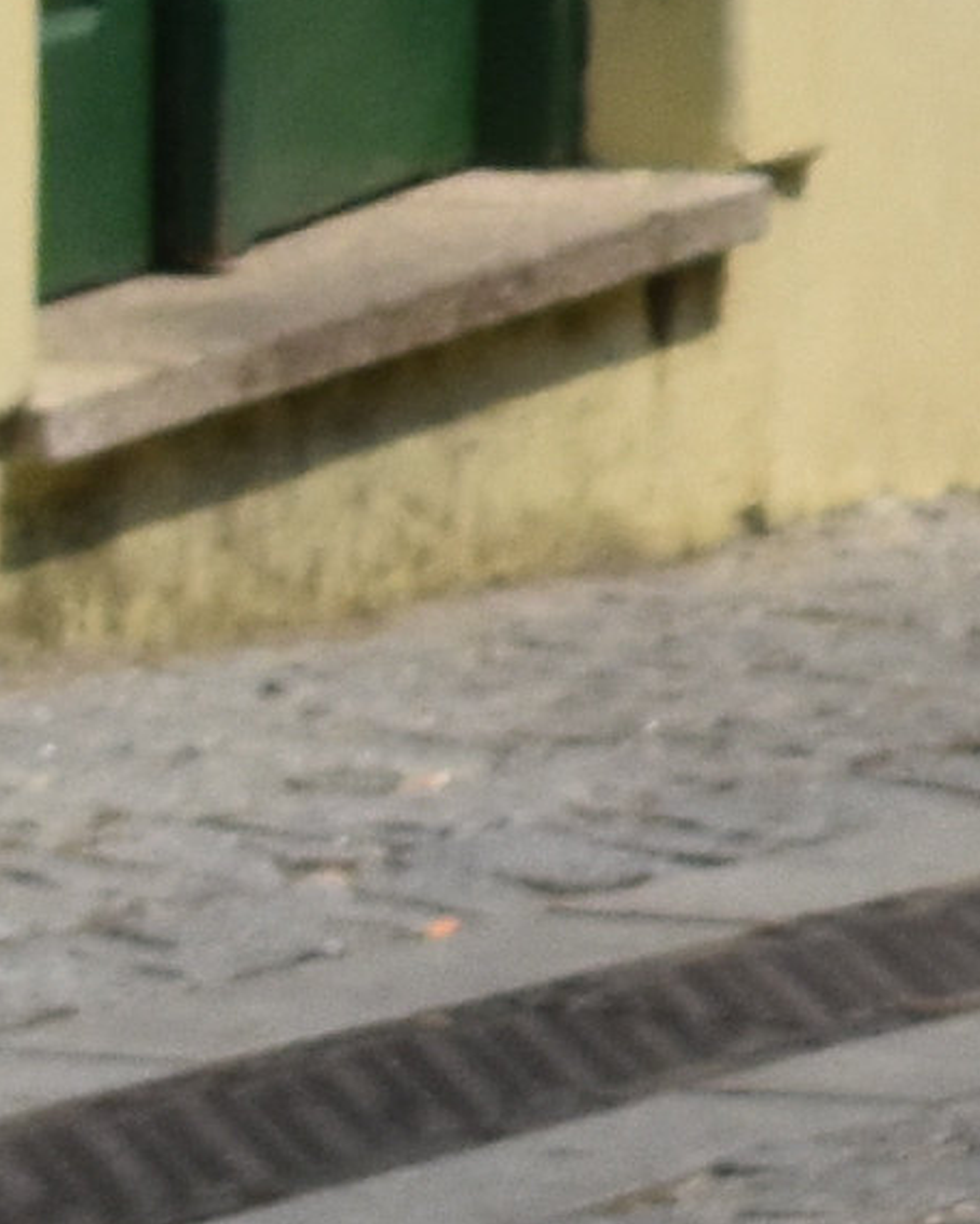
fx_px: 29676
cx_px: 4296
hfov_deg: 1.9
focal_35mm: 819
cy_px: -738
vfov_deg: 2.4
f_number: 8
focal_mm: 55
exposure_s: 1/2000
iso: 320
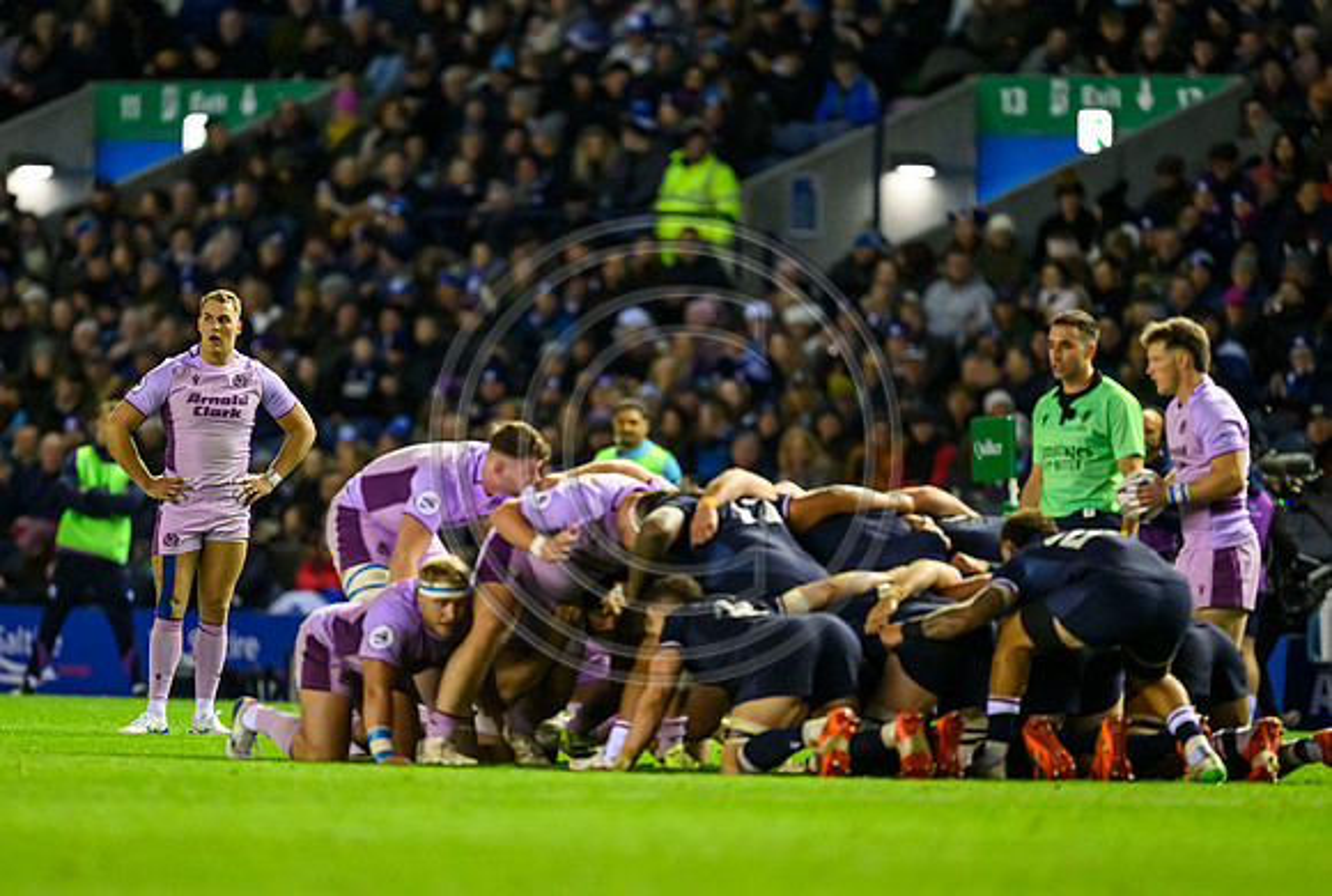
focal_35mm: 506
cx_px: 594
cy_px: 492
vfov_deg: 2.7
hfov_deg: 4.1
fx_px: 18786
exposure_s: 1/1600
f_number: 2.8
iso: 8000
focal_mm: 400
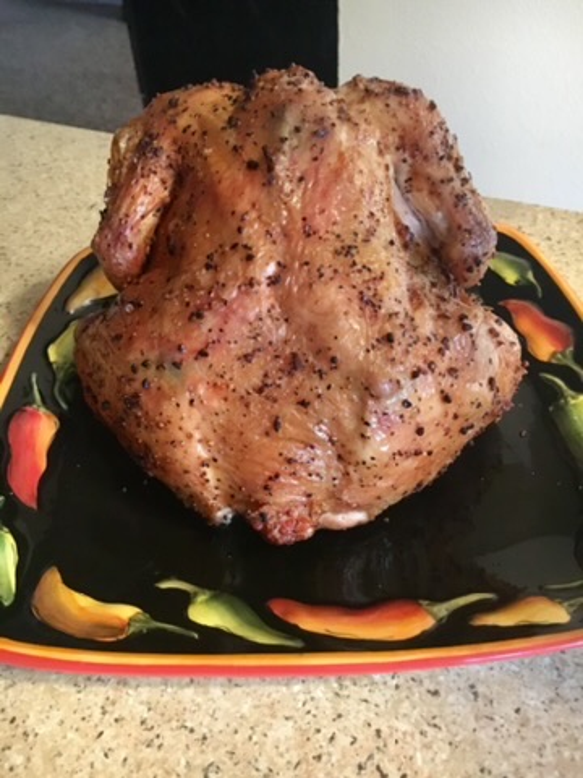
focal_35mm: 29
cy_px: 389
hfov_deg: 48.2
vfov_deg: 61.7
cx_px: 292
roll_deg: +3.0
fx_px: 651
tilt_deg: -41.9
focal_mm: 4.15
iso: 320
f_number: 2.2
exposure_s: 1/15
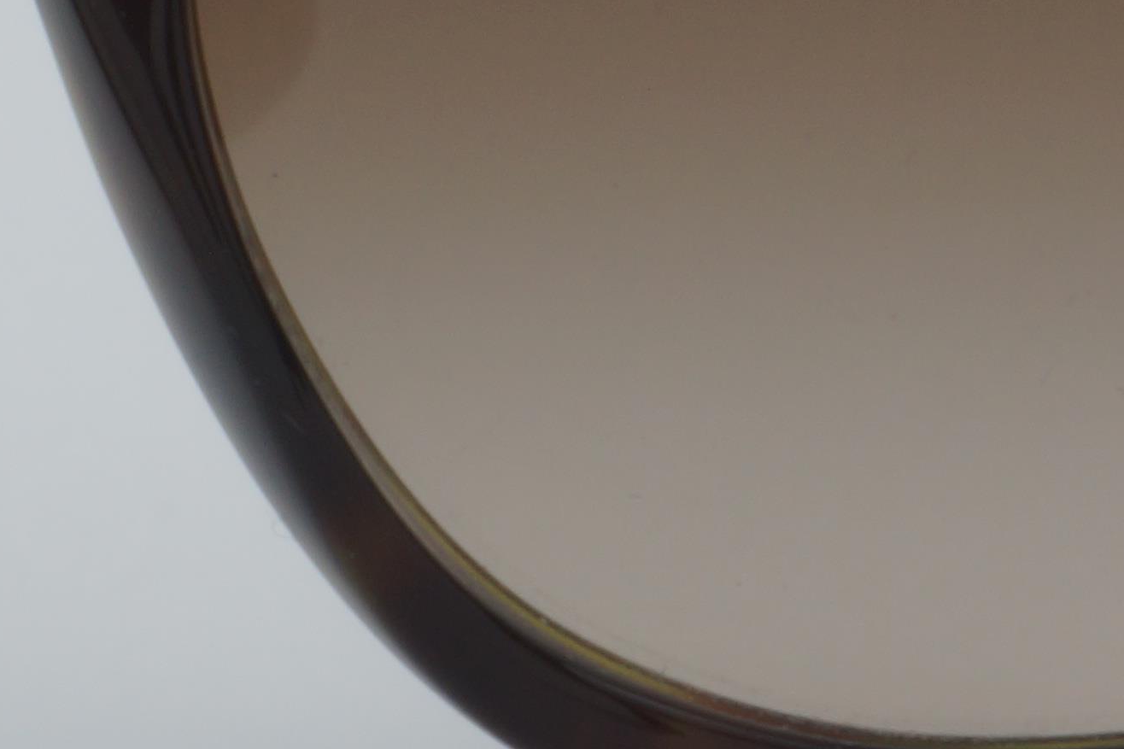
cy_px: -97
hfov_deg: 5.5
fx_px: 11746
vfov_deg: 3.6
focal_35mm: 376
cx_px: -140
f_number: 32
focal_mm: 55
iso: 100
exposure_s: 1/4
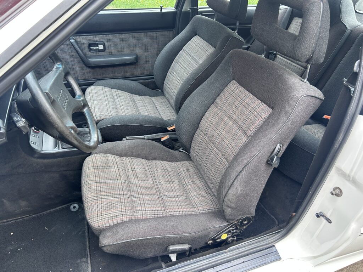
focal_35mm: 26
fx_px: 273
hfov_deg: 67.3
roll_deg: -2.5
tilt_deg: -36.2
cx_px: 182
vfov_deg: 53.1
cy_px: 136
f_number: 1.5
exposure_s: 1/171
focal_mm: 5.7
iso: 50
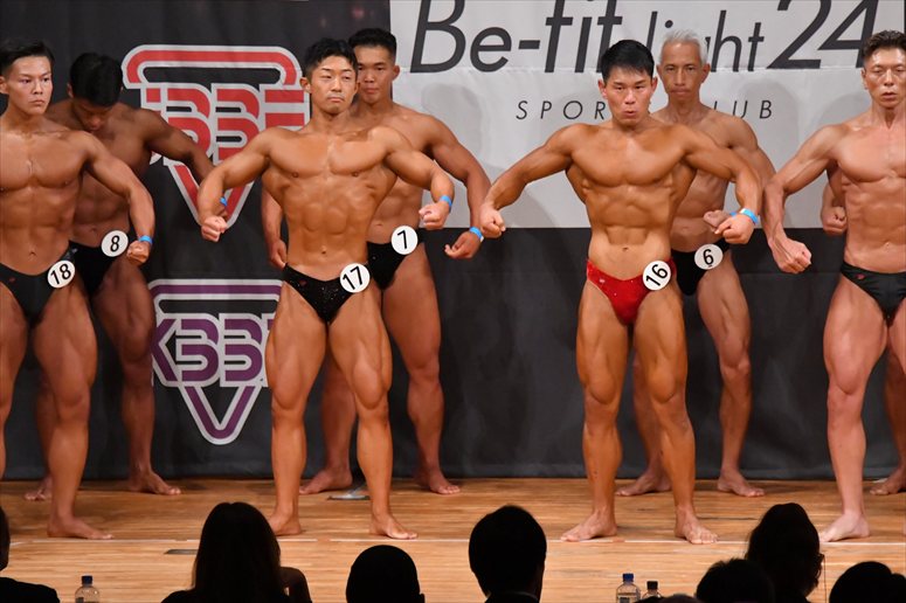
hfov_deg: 7.2
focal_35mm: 285
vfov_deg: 4.8
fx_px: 7169
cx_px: 453
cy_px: 302
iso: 8000
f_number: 5.6
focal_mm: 190
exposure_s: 1/400
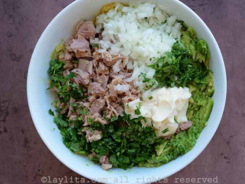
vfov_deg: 19.4
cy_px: 92
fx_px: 538
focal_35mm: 76
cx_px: 122
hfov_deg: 25.7
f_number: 3.9
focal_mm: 38
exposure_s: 1/100
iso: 200
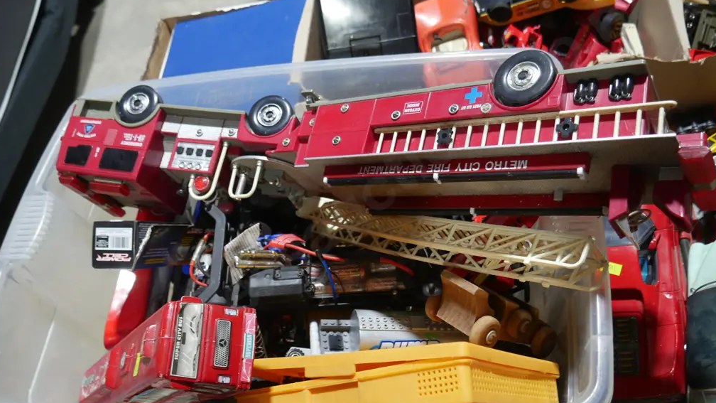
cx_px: 354
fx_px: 589
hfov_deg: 62.6
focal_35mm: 31
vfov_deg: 37.8
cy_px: 211
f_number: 3.5
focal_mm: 14
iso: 250
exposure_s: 1/60
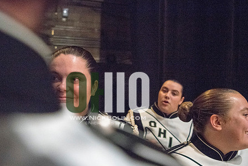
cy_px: 98
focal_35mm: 31
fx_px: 214
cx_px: 108
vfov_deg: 42.2
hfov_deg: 60.0
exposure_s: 1/400
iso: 4000
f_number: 2.8
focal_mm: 24
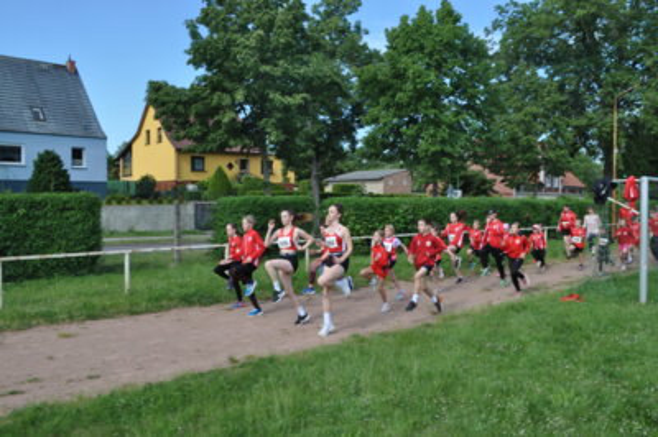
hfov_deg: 57.3
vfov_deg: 39.9
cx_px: 329
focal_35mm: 33
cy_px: 218
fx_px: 603
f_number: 11
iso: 200
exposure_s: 1/125
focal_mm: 22
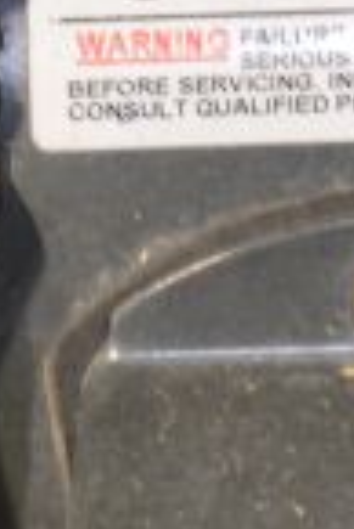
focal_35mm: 568
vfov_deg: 3.6
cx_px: 748
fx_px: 8364
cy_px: 177
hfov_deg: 2.4
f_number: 5.6
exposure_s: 1/20
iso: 400
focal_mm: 55
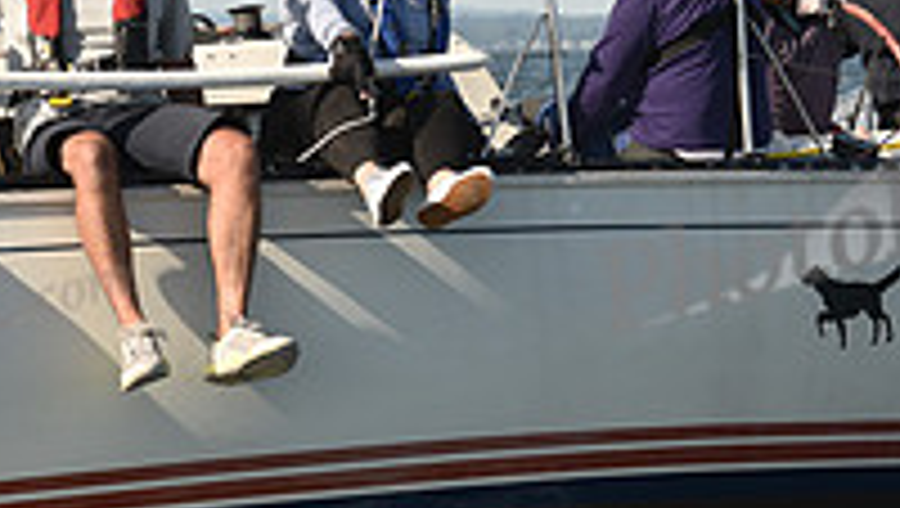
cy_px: 47
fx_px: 6665
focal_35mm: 279
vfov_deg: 4.4
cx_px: 369
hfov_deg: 7.7
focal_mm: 92
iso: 250
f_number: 5.6
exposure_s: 1/640
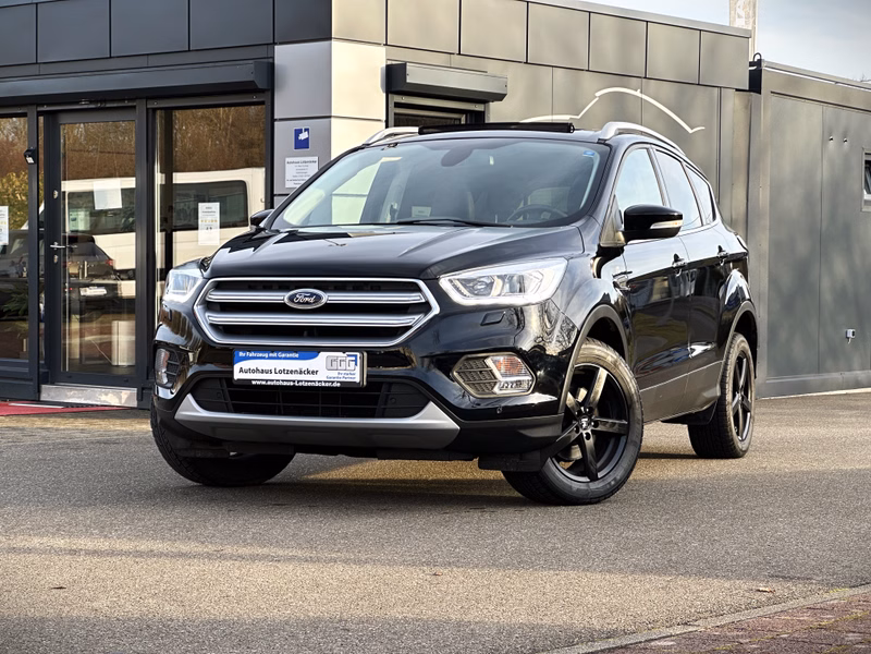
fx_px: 1937
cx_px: 436
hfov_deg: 25.3
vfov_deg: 19.1
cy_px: 327
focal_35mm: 77
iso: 32
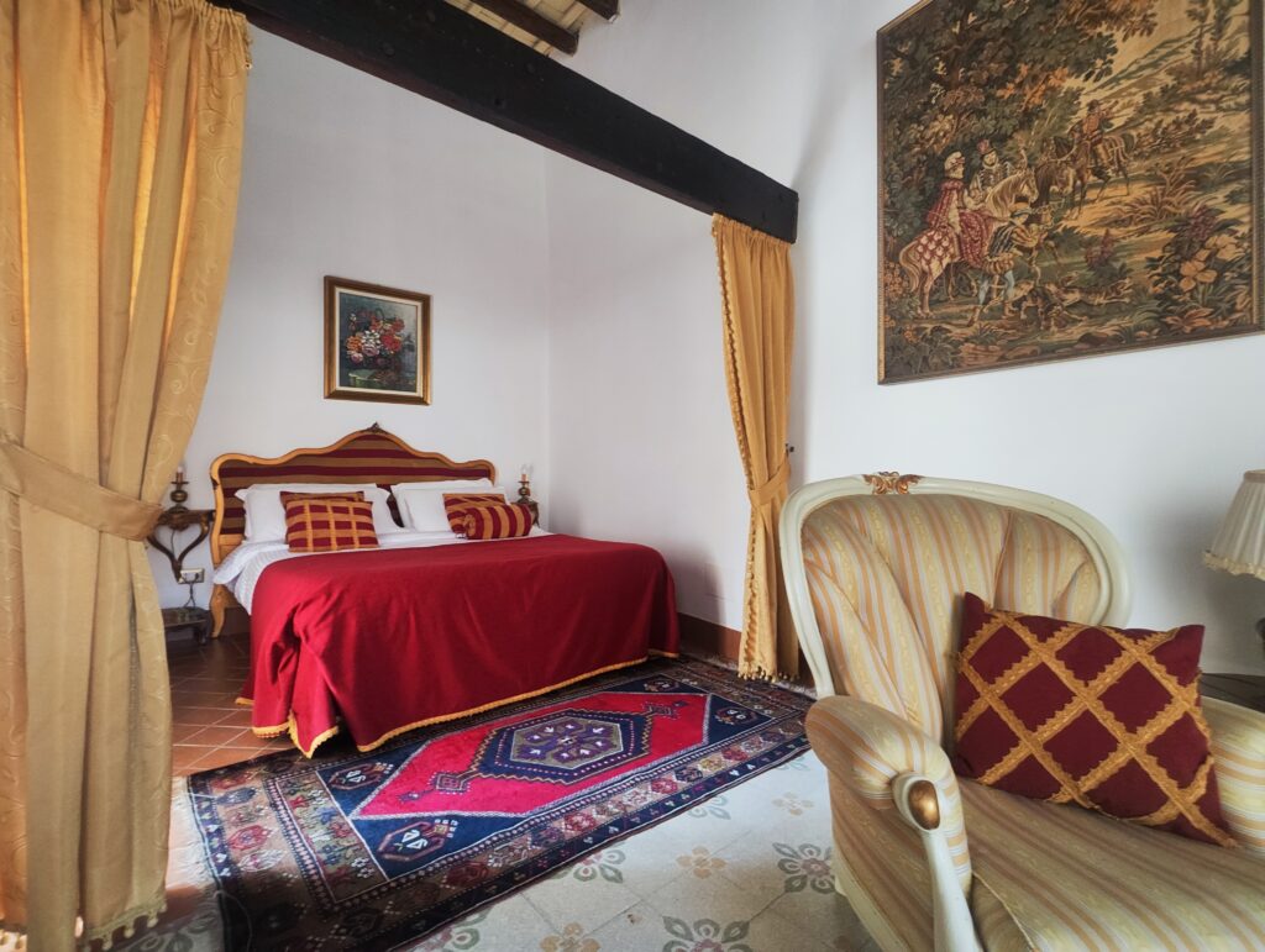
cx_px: 632
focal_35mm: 14
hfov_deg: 102.0
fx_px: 512
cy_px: 476
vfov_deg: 85.8
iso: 456
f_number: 2.2
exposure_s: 1/30.3
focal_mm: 2.16
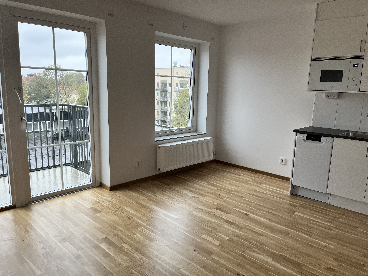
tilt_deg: -7.4
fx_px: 276
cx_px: 184
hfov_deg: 67.3
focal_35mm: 26
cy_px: 138
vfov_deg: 53.1
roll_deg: -2.1
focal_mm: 5.1
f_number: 1.6
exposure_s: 1/100
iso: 100
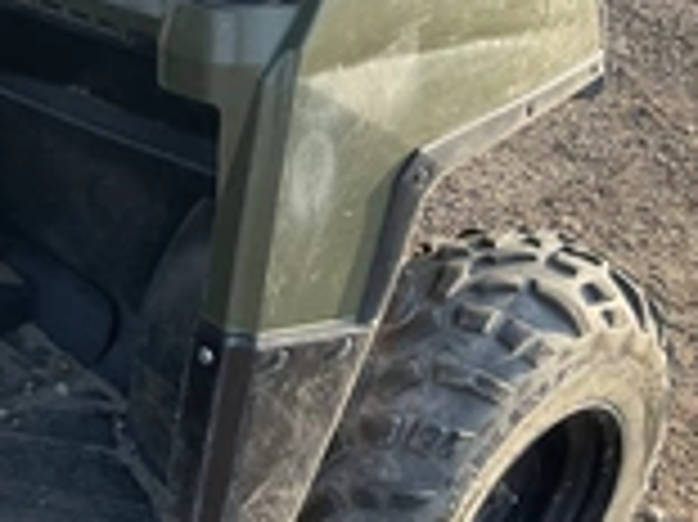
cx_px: -36
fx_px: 1511
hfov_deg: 24.5
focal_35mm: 75
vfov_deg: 19.6
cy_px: 270
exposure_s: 1/226
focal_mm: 3
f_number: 1.8
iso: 20
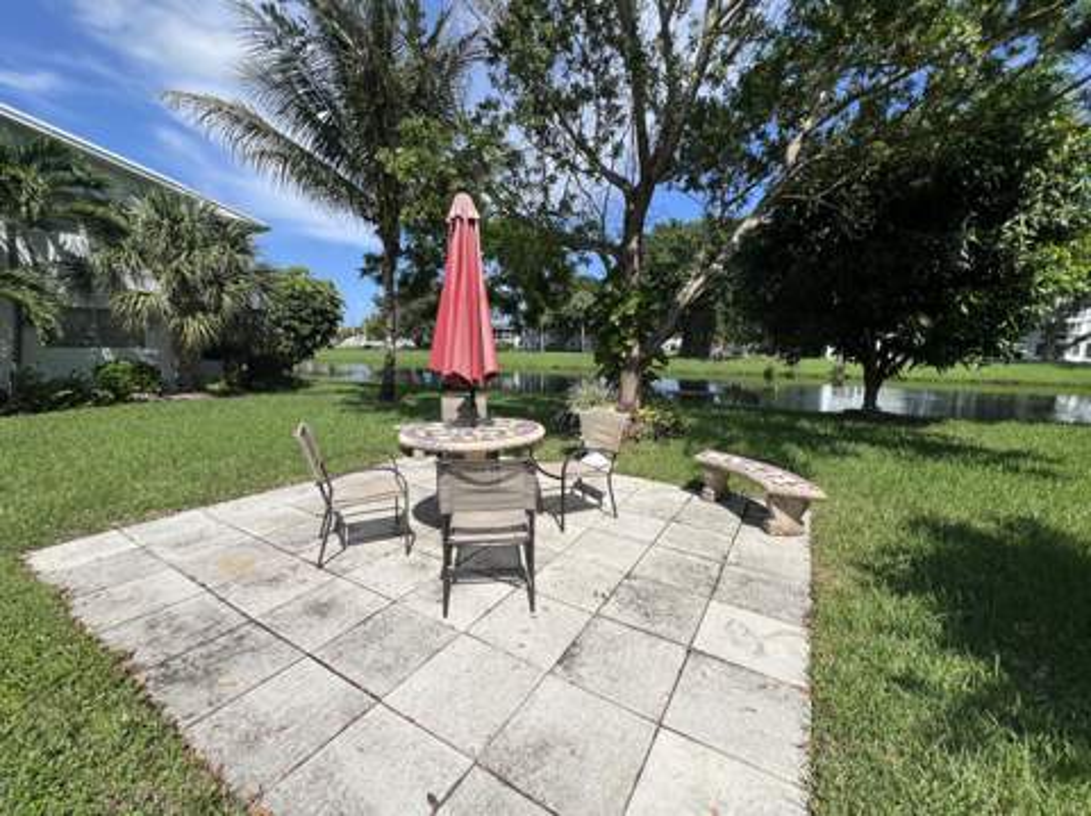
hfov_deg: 106.2
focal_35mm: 13
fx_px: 409
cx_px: 546
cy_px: 408
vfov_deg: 89.8
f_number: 1.8
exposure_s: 1/1672
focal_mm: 1.57
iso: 32
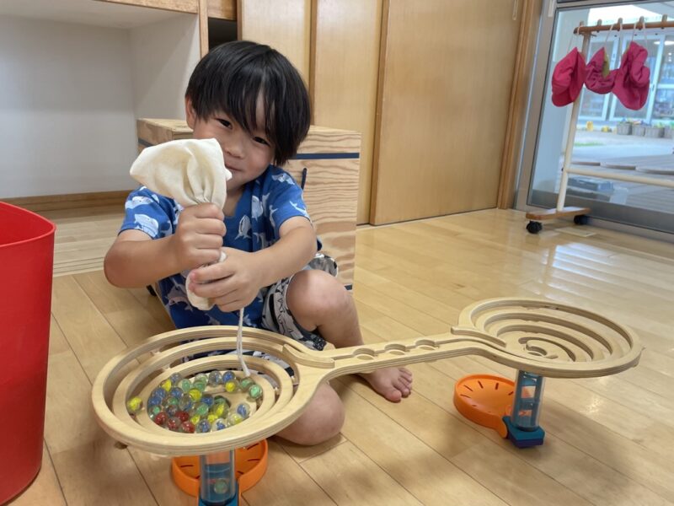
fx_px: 506
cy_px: 253
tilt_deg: -15.6
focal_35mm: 26
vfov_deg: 53.1
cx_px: 337
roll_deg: -2.0
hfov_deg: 67.3
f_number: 1.6
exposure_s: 1/105
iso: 125
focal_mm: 4.2
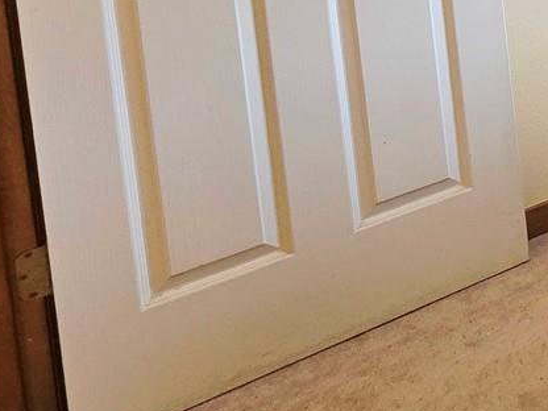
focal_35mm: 50
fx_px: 792
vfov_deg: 23.4
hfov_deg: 23.8
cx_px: 930
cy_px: -204
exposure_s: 1/60.2
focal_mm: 2.2
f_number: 1.9
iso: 160
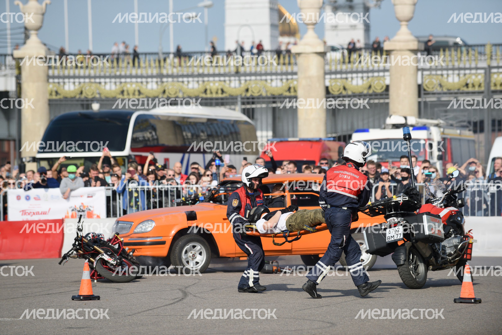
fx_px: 2790
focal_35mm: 200
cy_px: 168
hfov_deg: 10.3
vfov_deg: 6.9
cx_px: 251
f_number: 4
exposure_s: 1/2500
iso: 250
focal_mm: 200
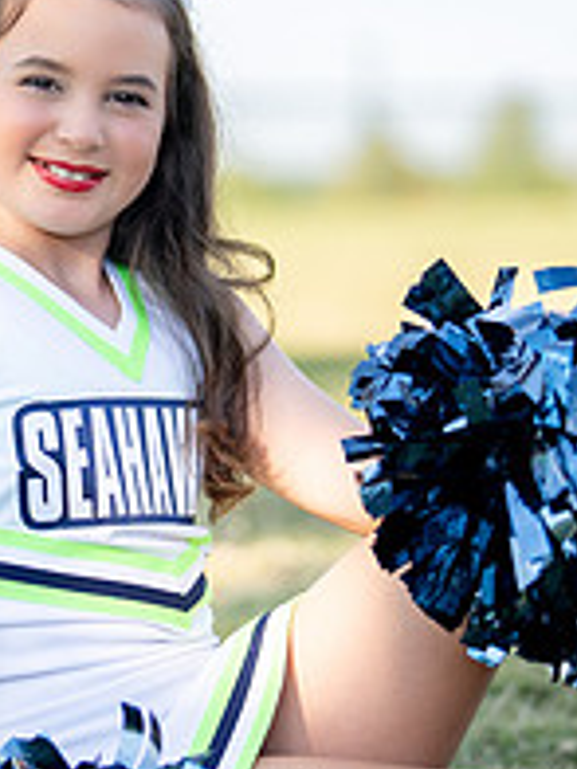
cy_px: 380
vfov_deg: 10.1
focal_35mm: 196
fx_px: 4356
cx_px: 157
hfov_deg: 7.6
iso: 100
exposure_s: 1/2500
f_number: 1.2
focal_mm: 50
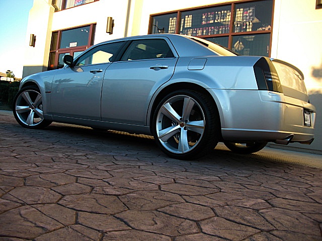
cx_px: 161
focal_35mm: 36
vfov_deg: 39.7
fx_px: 335
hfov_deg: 51.4
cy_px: 120
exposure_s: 1/125
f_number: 2.8
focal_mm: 6.3
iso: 50
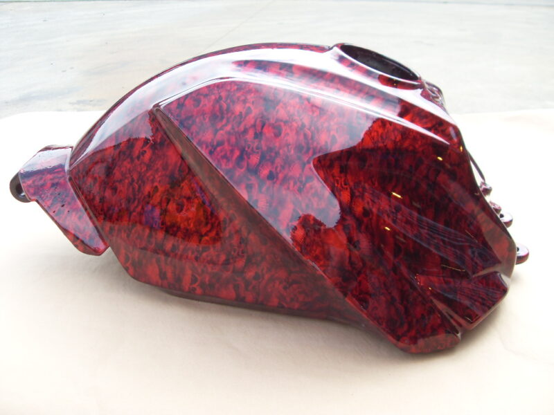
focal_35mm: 35
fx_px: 560
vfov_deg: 40.7
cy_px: 208
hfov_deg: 52.6
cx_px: 277
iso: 80
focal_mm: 6.3
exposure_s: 1/250
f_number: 2.8
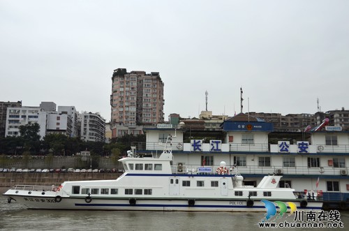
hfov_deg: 46.5
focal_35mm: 42
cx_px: 174
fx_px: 406
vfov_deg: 31.7
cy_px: 116
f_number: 5.6
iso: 100
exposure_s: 1/250
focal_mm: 28
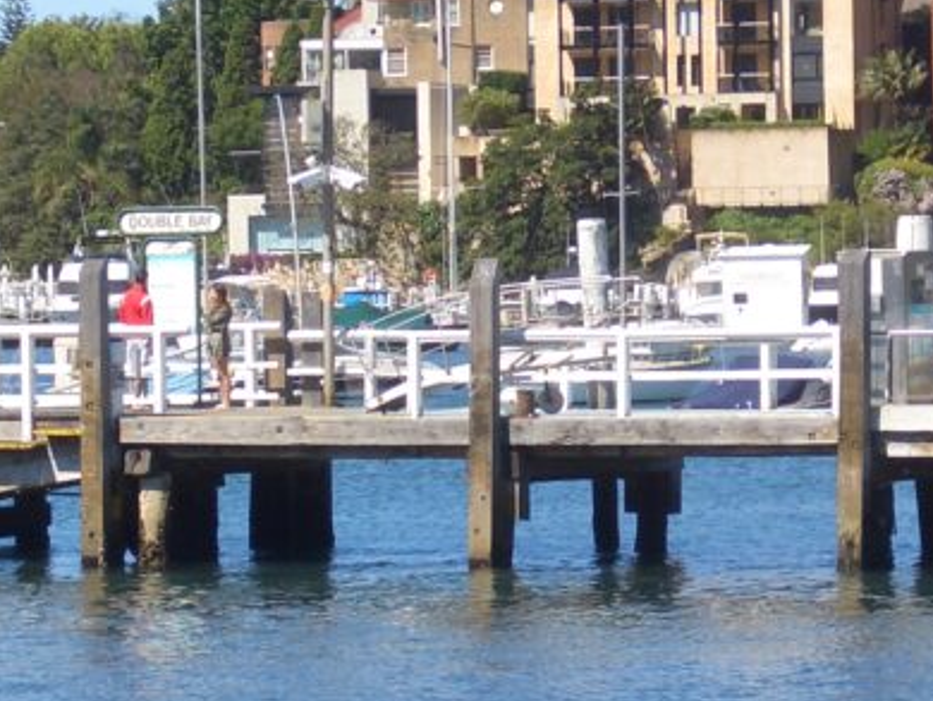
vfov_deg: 6.4
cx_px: 682
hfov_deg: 8.6
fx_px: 6230
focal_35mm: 231
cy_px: 299
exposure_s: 1/400
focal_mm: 14.6
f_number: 4.4
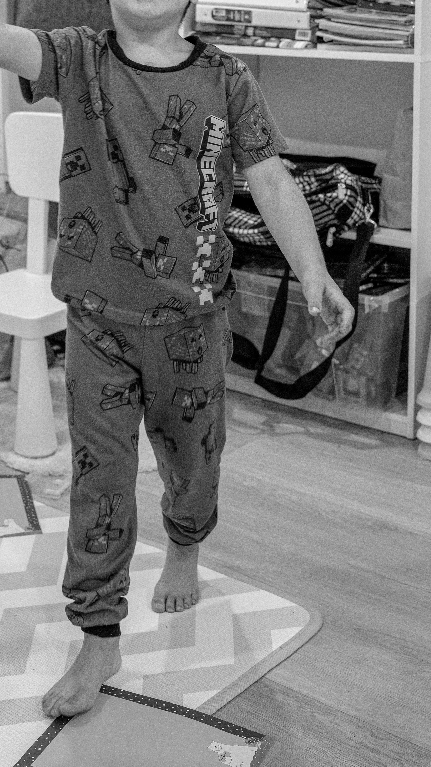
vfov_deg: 32.8
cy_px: 140
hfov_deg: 19.3
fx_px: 1260
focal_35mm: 62
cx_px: 131
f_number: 4
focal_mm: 35
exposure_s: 1/100
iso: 1600
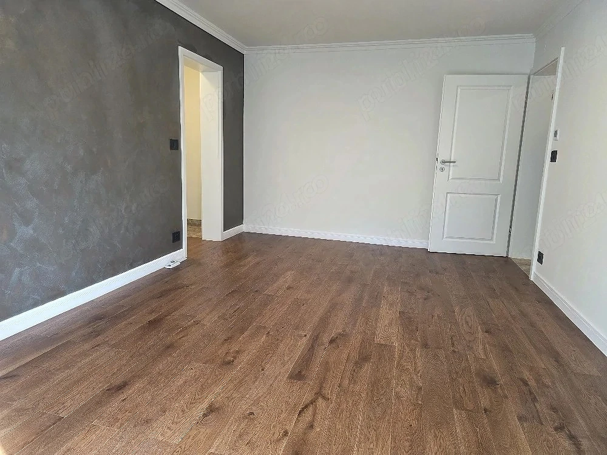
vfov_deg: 58.9
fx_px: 403
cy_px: 228
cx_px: 304
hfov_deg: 73.9
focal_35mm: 23
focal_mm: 6.3
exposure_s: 1/101
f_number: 1.7
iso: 125
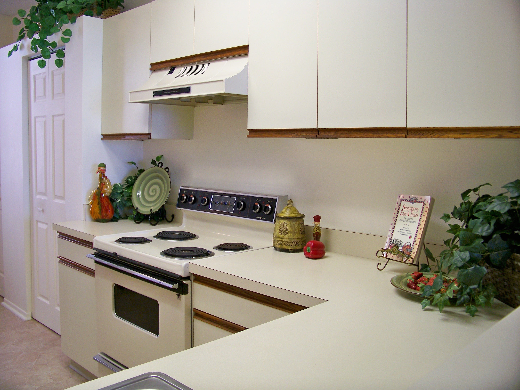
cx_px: 260
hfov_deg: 55.4
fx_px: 496
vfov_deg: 42.9
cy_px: 195
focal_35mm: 33
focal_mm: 5.85
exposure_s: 1/30
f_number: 2.8
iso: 100
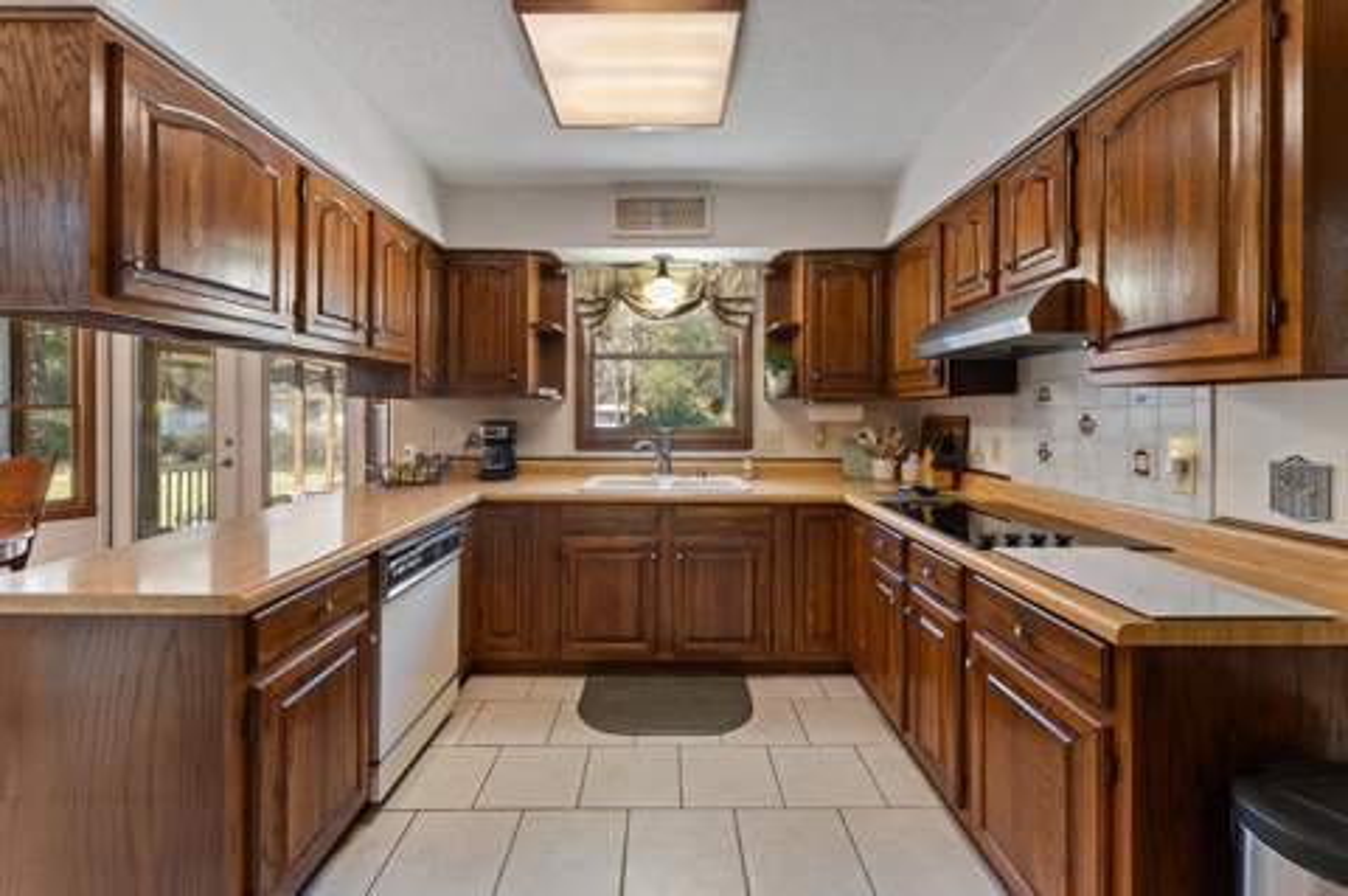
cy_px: 448
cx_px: 674
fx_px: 524
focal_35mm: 14
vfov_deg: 81.1
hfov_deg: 104.3
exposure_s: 1/2
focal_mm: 14
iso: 320
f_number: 6.3
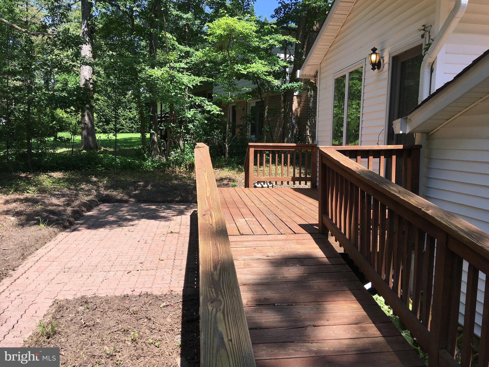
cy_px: 184
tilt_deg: -8.6
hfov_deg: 61.7
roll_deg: -0.2
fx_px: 410
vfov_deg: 48.2
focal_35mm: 29
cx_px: 244
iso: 25
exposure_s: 1/651
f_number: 2.2
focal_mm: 4.15
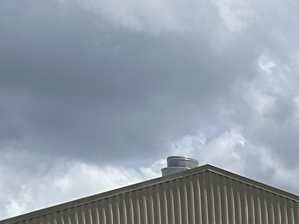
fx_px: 1295
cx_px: 823
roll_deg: +1.0
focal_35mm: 150
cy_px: 578
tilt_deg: -4.6
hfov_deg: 10.4
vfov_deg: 8.8
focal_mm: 5.7
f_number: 1.5
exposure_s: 1/5882
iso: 50
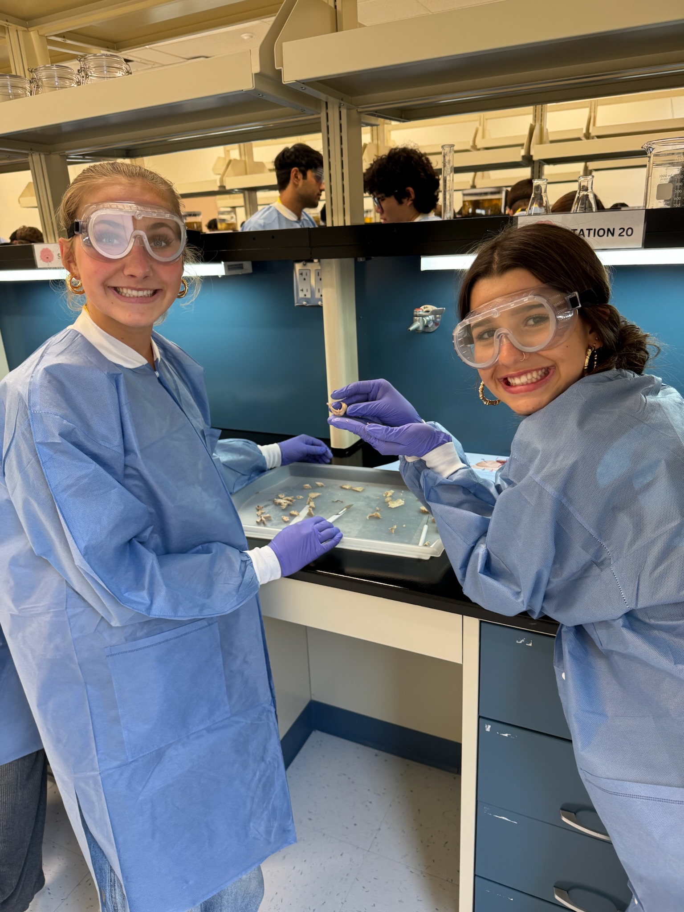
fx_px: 632
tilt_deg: -20.6
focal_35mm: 24
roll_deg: +3.2
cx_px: 342
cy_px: 456
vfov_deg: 71.6
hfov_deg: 56.8
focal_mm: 6.76
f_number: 1.78
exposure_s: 1/60
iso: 125
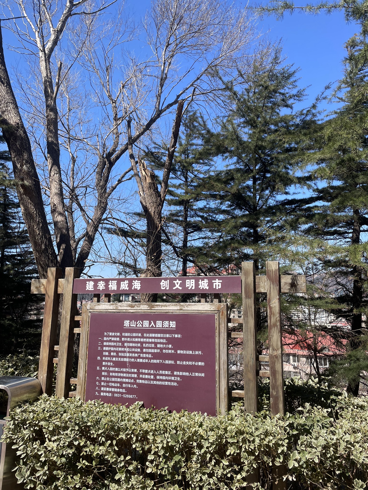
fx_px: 369
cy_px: 245
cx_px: 184
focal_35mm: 26
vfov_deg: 67.3
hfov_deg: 53.1
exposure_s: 1/2092
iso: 32
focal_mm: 4.2
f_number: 1.6
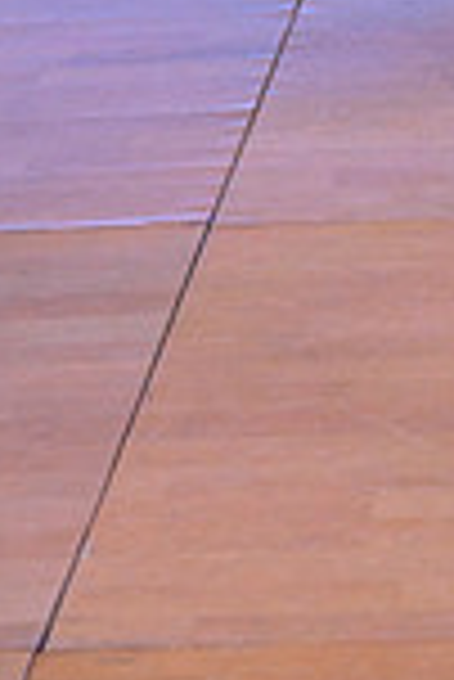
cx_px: 825
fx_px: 4492
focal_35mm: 238
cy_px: -585
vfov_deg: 8.3
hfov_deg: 5.7
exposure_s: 1/400
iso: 3200
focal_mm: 62
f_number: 5
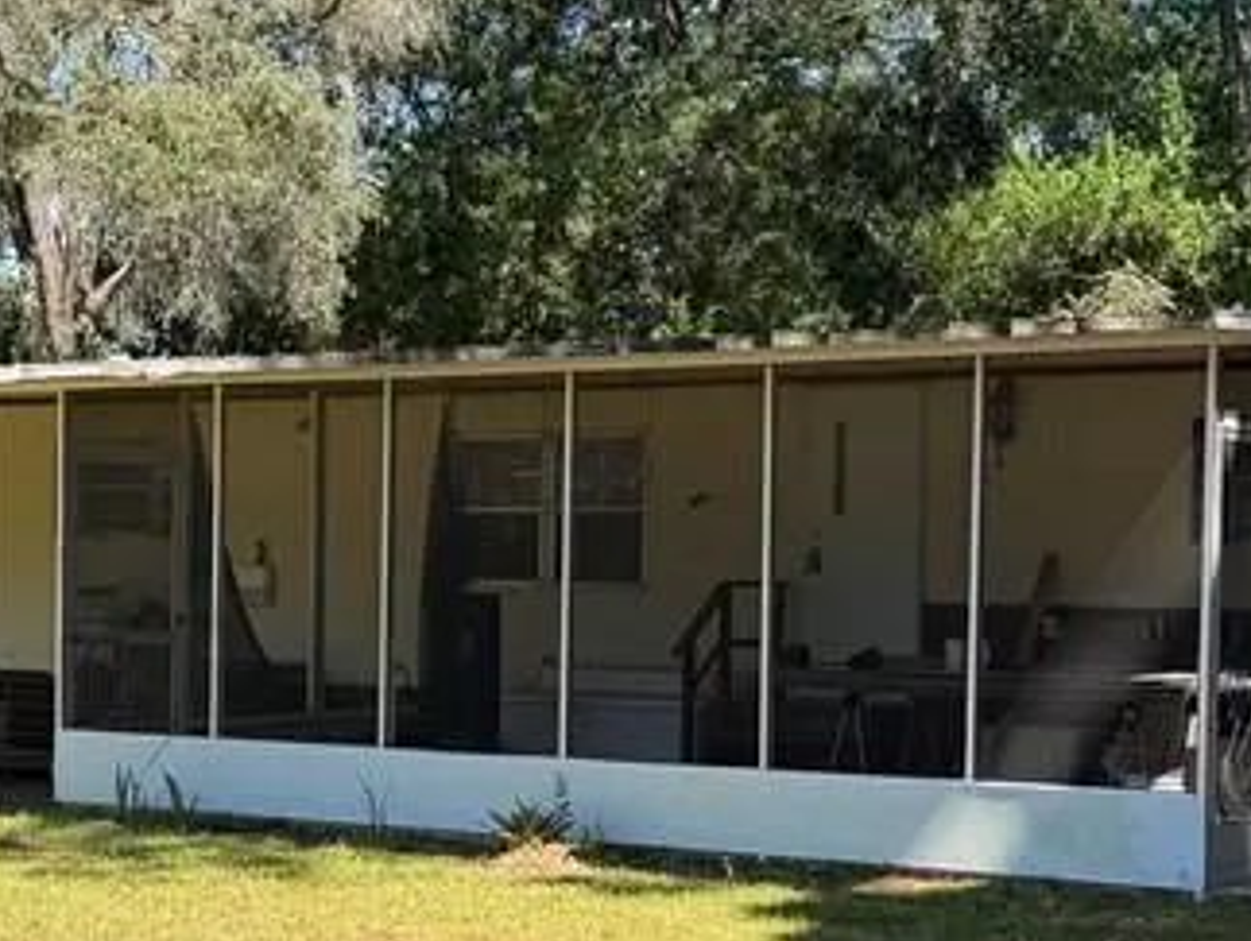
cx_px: 666
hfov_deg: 25.6
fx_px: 2750
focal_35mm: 76
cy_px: 670
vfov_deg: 19.3
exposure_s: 1/1106
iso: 80
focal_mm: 6.76
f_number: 1.78
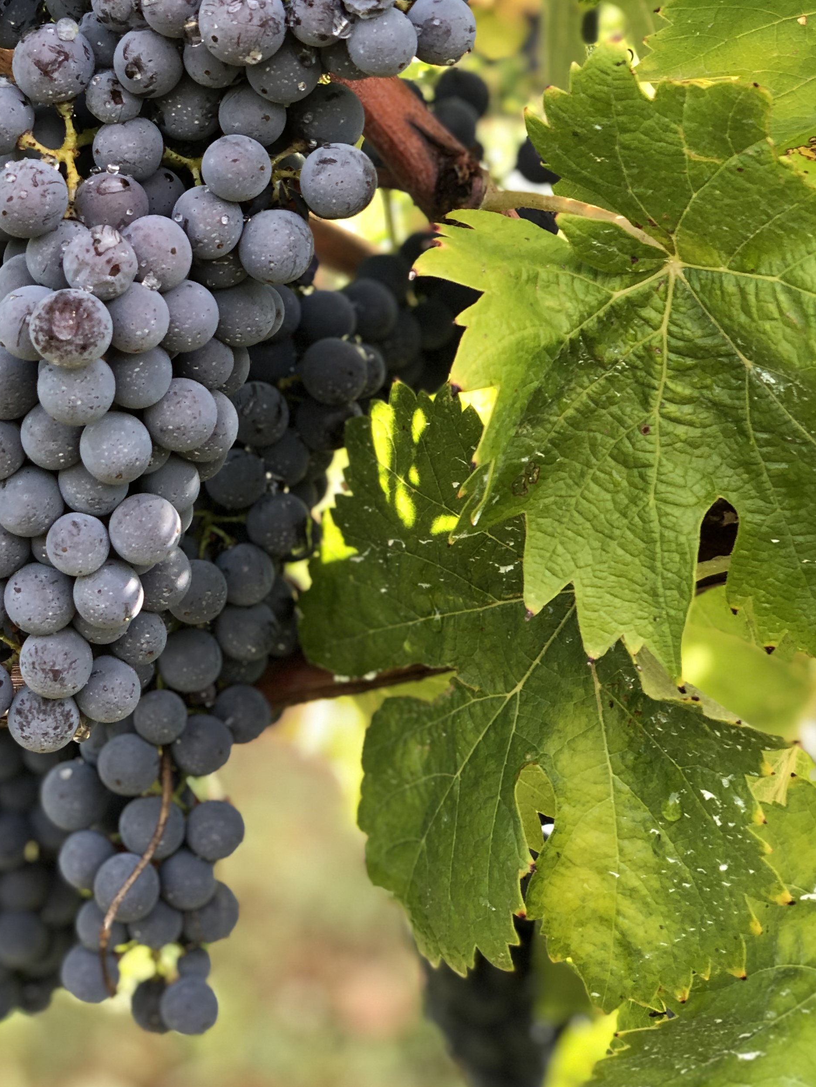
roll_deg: +1.5
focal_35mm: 84
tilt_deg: -8.4
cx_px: 174
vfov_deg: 23.1
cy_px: 284
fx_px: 2640
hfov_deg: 17.4
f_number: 2.4
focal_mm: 6
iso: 20
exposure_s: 1/60
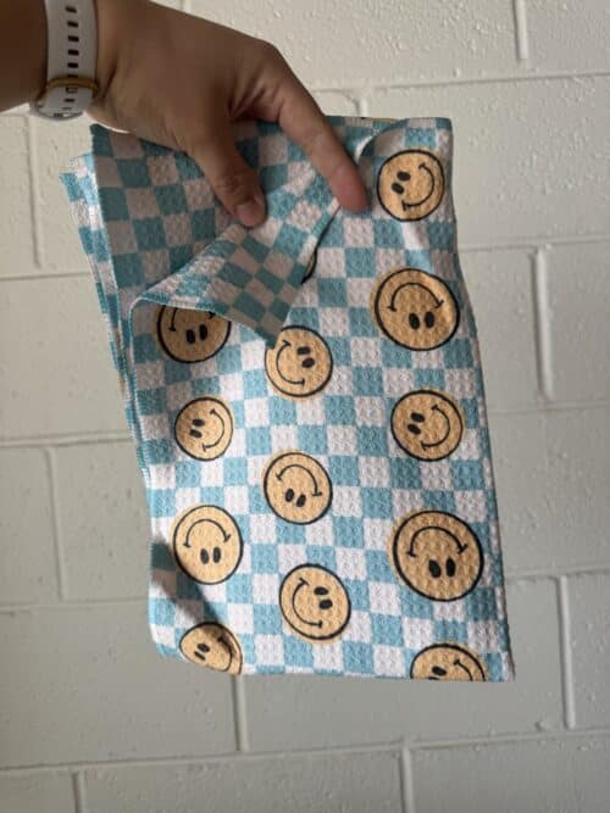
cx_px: 305
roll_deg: +4.4
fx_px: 564
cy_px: 406
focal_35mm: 24
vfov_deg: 71.6
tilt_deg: -0.7
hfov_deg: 56.8
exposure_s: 1/126
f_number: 1.78
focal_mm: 6.76
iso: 50
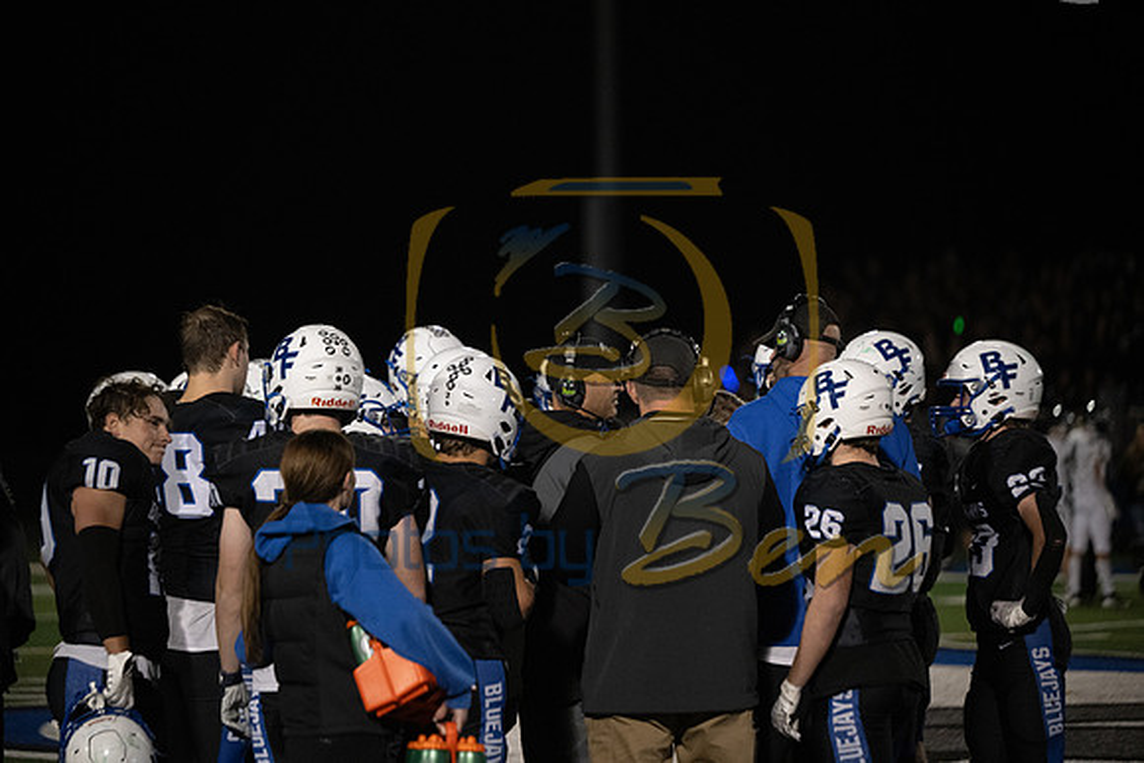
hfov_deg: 13.2
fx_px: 4926
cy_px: 382
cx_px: 572
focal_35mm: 155
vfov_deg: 8.9
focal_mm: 155
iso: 5000
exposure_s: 1/1600
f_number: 2.8
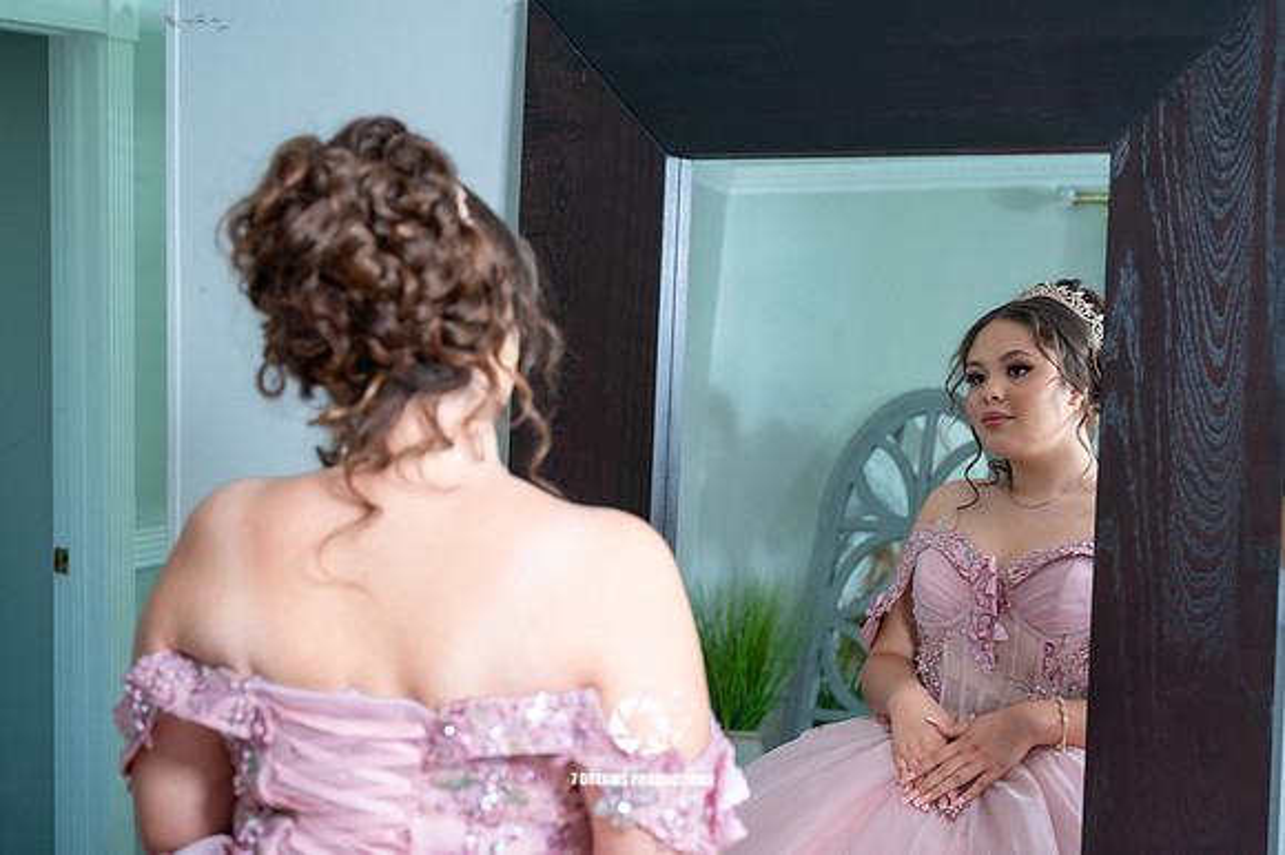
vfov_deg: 21.4
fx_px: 2268
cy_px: 427
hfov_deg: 31.6
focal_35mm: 64
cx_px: 655
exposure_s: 1/60
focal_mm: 60
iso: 2000
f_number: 4
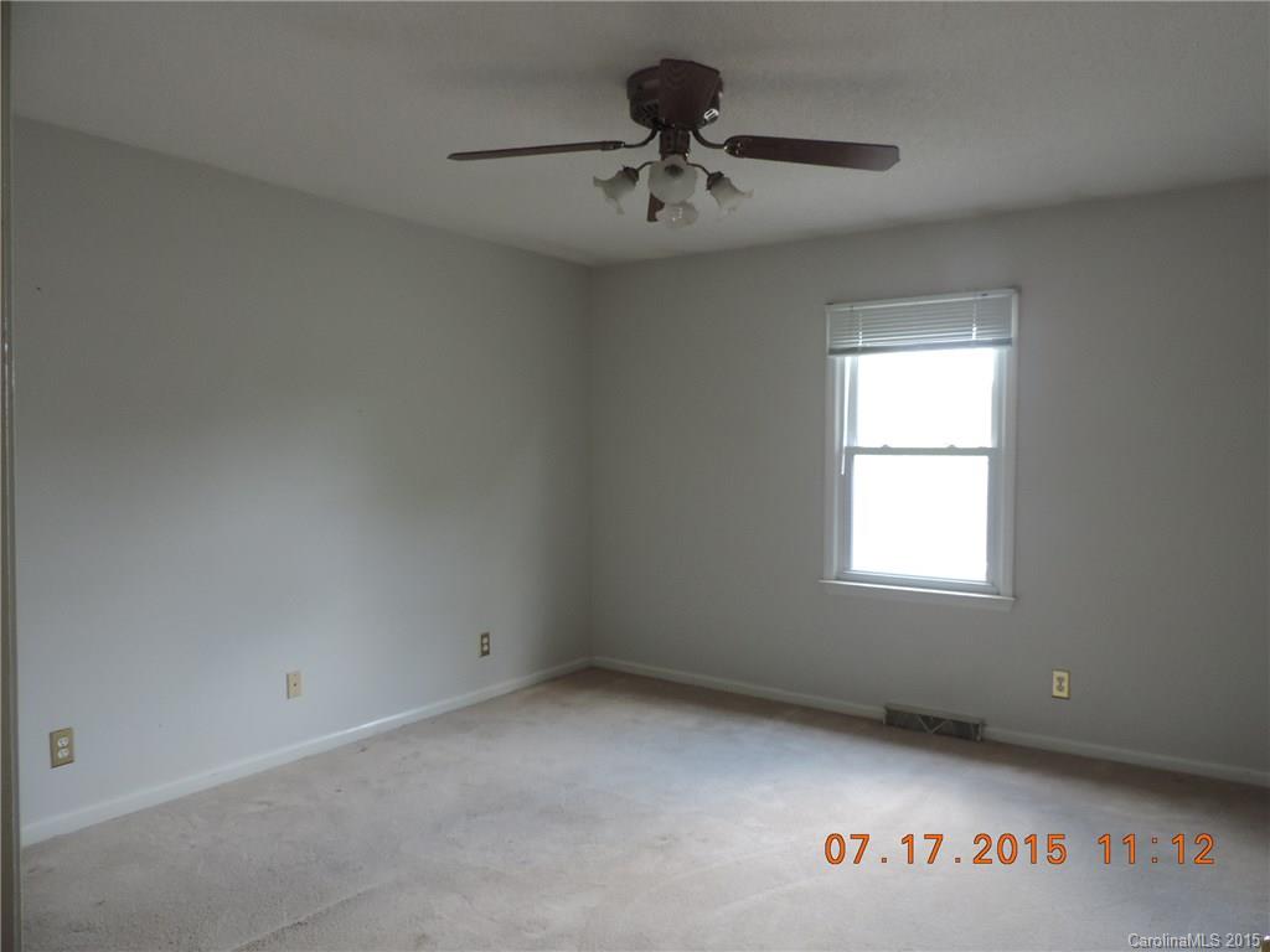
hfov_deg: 71.6
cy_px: 476
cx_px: 635
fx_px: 881
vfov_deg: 56.8
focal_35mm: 24
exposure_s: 1/30
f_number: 3
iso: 220
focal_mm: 4.3
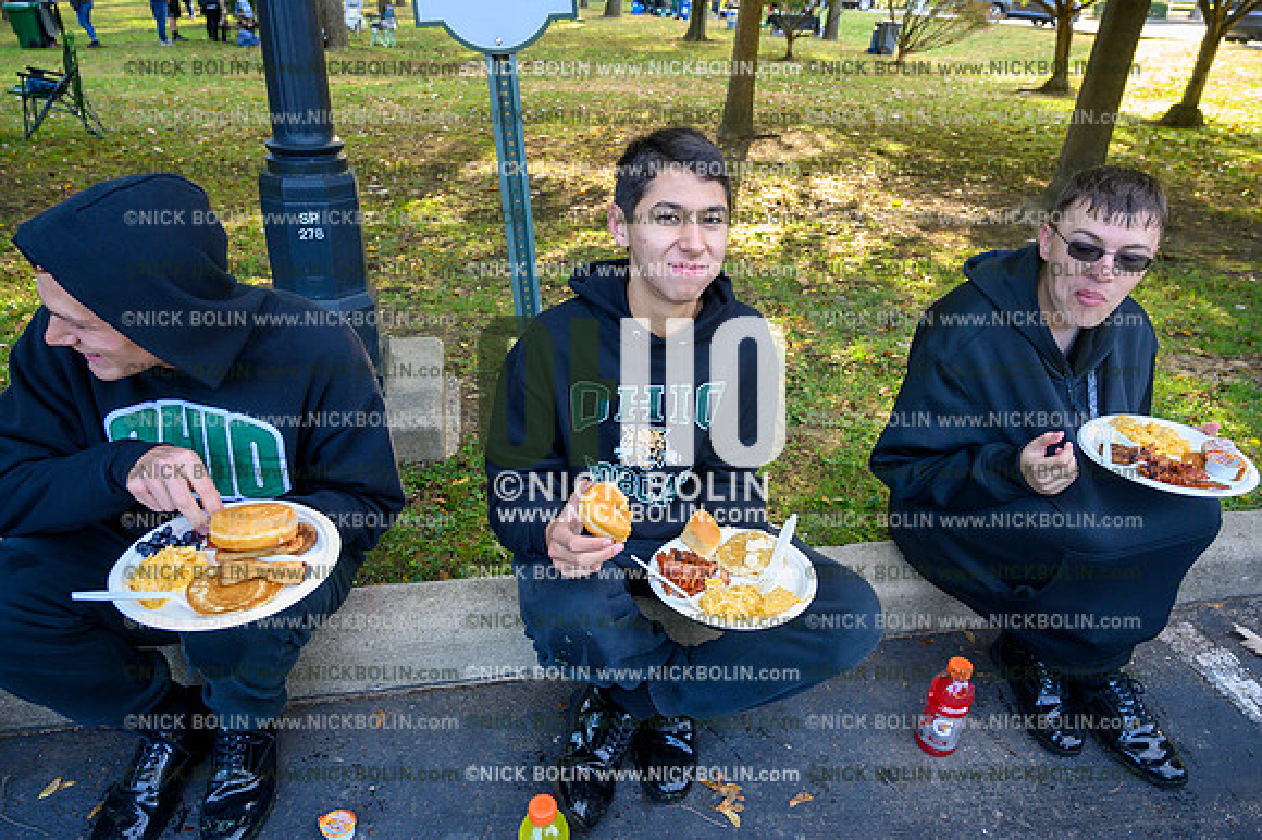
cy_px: 420
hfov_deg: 73.8
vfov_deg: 53.1
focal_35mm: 24
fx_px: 841
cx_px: 631
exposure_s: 1/400
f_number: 5
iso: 2500
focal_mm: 24
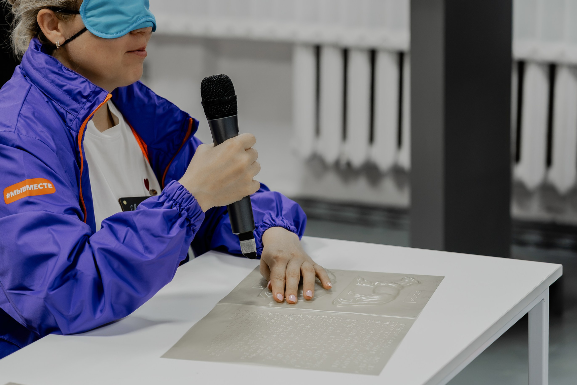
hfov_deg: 19.8
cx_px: 209
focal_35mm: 103
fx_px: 1651
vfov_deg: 13.3
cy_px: 166
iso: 1000
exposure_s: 1/160
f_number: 2.8
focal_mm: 69
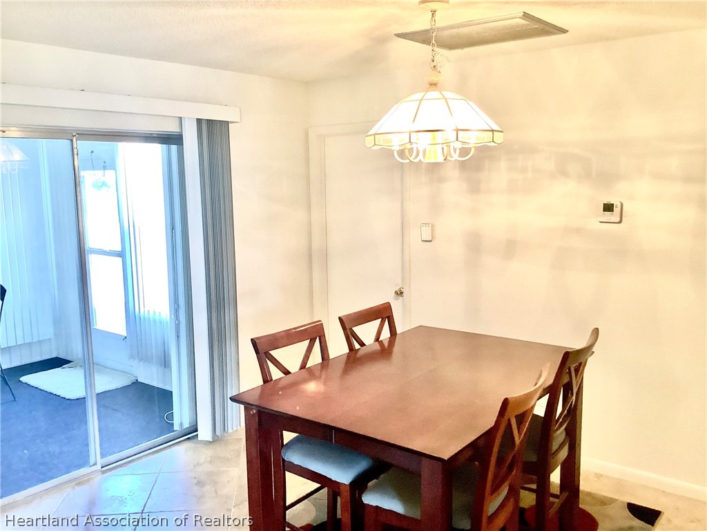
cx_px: 354
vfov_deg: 45.4
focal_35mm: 31
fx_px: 633
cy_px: 266
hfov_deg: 58.4
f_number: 2.4
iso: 160
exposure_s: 1/60
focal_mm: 3.3
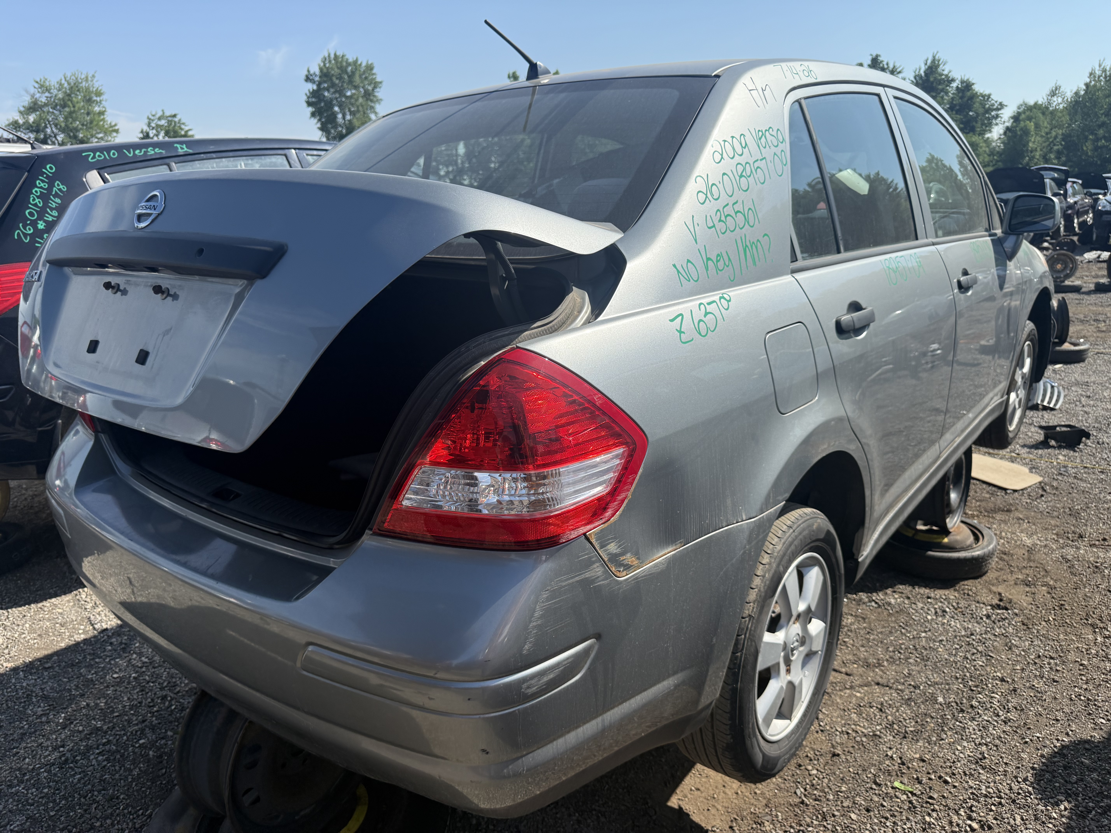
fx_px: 770
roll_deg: +0.8
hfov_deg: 71.6
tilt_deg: -15.7
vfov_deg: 56.8
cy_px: 416
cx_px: 556
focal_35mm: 24
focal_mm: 6.76
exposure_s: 1/4405
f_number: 1.78
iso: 100
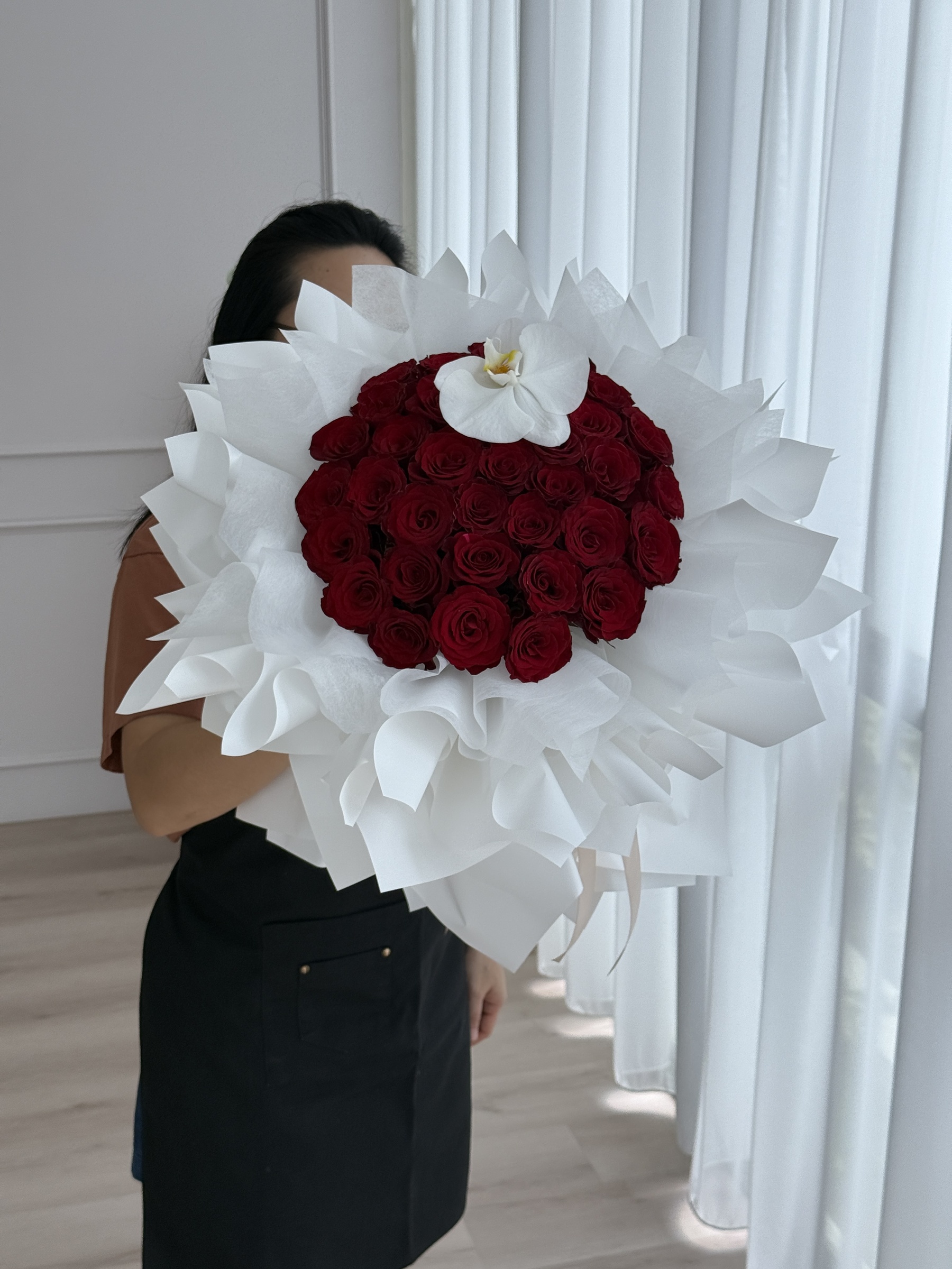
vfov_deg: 39.7
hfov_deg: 30.3
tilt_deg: -17.6
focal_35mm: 48
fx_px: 1760
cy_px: 634
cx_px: 476
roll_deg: -0.7
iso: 64
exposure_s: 1/962
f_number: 1.78
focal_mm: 6.76
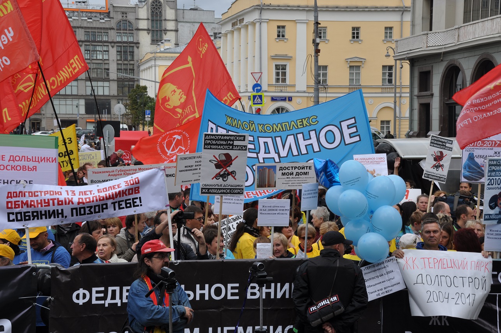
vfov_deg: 17.5
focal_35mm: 78
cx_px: 250
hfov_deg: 26.0
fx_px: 1084
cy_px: 166
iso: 200
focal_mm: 52
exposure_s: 1/160
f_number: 13
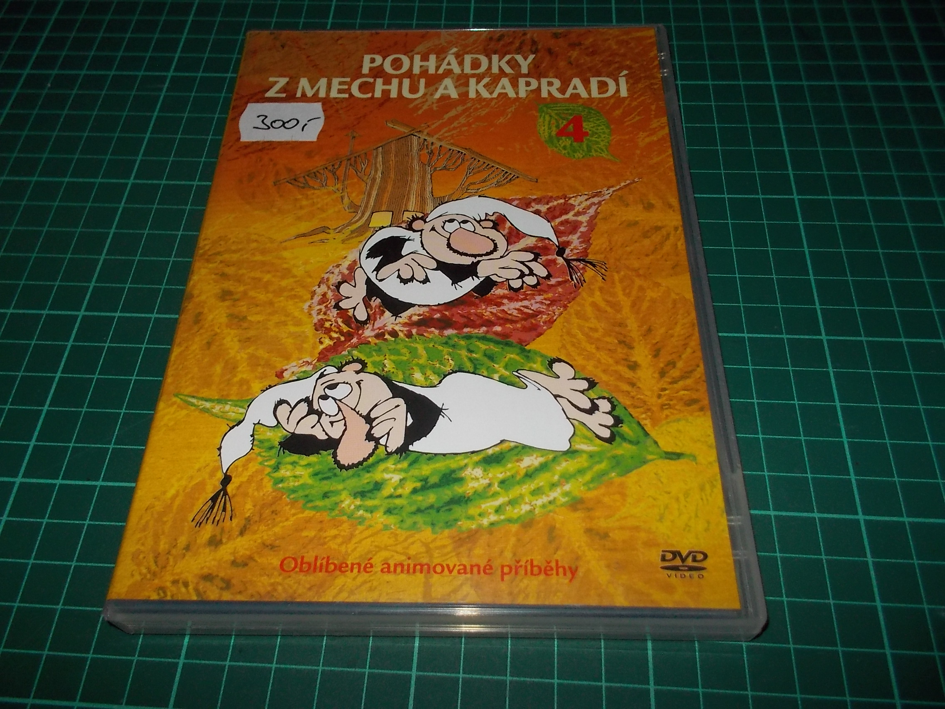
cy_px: 354
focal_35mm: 29
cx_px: 472
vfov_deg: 48.2
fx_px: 792
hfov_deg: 61.7
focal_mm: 4.1
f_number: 3.3
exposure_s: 1/30
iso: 200
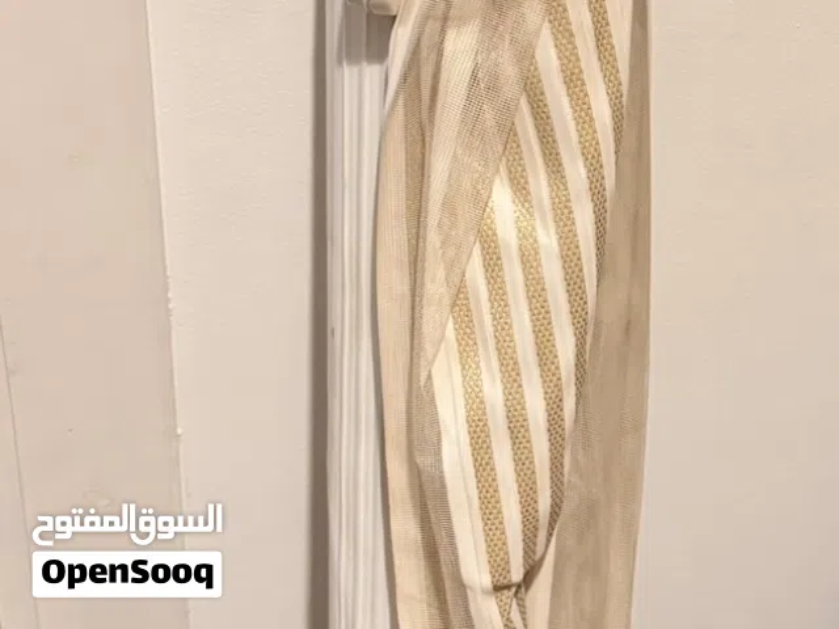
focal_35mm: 24
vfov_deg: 56.8
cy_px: 314
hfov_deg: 71.6
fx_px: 582
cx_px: 420
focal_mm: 6.76
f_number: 1.78
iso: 640
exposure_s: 1/33
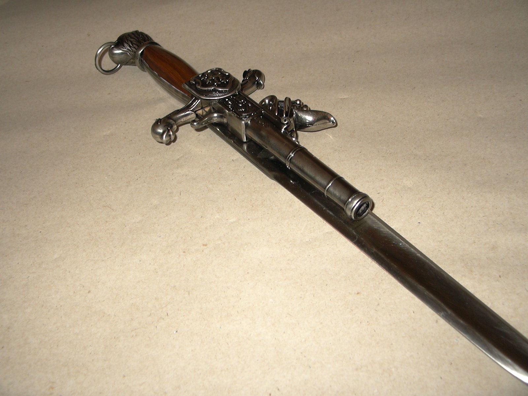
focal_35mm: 35
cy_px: 198
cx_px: 264
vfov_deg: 40.7
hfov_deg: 52.6
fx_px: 534
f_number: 2.8
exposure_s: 1/64.1
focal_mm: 5.4
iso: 100
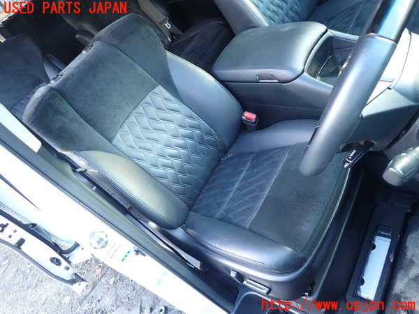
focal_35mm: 25
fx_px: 303
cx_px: 210
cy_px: 157
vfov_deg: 54.9
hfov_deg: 69.4
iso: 200
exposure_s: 1/30
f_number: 2
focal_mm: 4.5
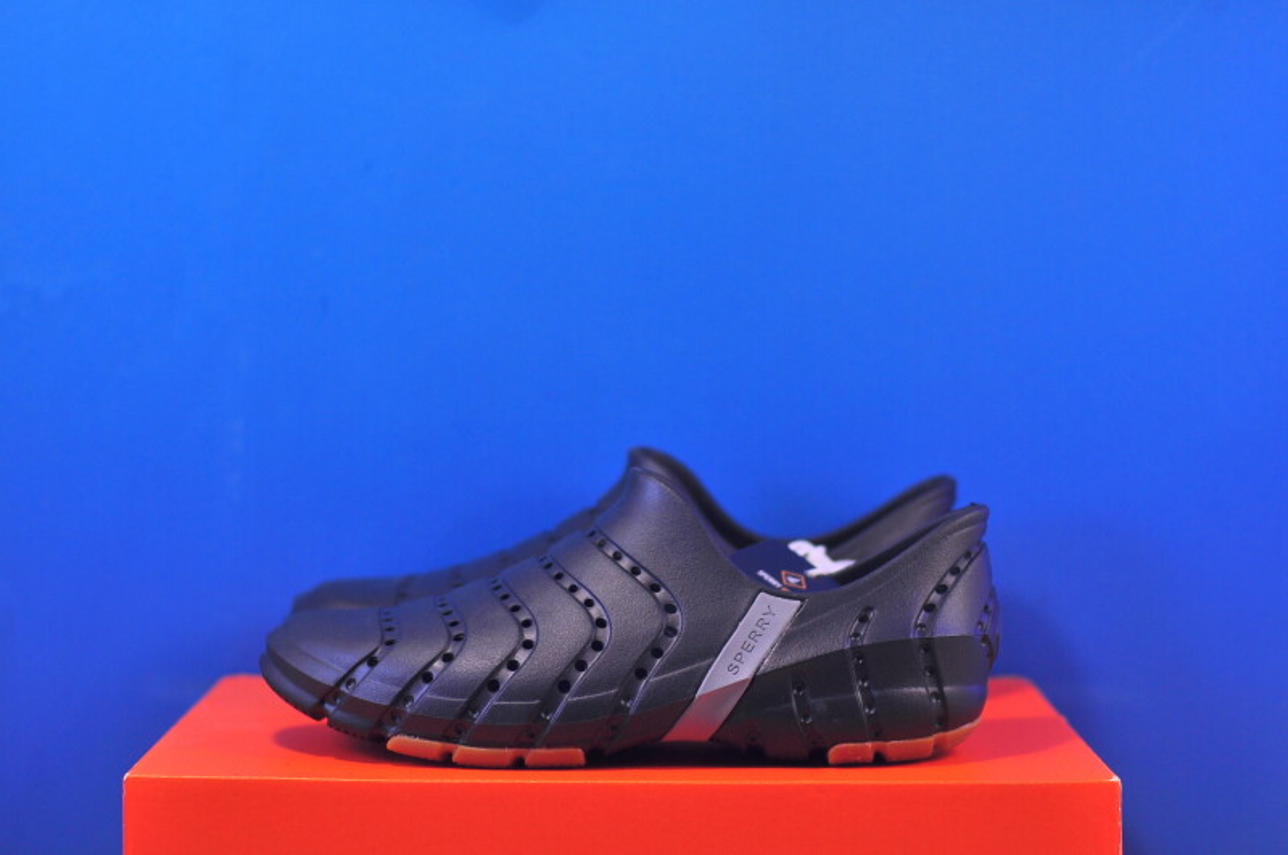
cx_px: 644
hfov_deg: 27.0
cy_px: 428
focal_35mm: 75
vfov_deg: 18.1
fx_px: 2680
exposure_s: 1/320
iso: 250
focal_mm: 50
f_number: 2.5
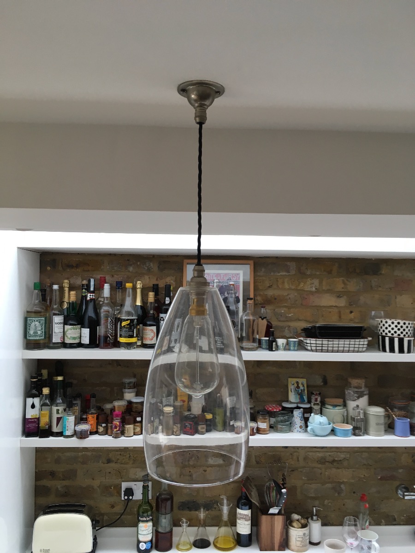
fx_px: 464
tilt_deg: +0.8
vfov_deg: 61.7
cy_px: 276
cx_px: 208
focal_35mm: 29
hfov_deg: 48.2
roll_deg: -0.8
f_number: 2.2
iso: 64
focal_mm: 4.15
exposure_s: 1/33
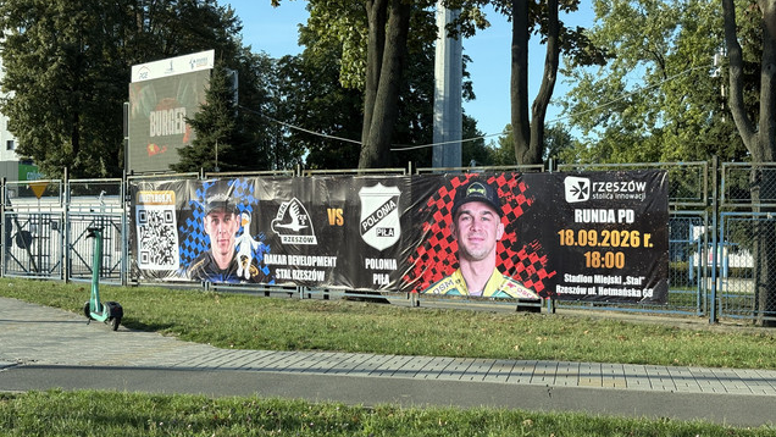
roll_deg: -0.2
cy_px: 250
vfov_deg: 21.1
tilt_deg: -0.7
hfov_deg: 36.6
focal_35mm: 57
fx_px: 1173
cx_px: 388
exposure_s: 1/1364
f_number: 1.6
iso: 32
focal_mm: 5.96
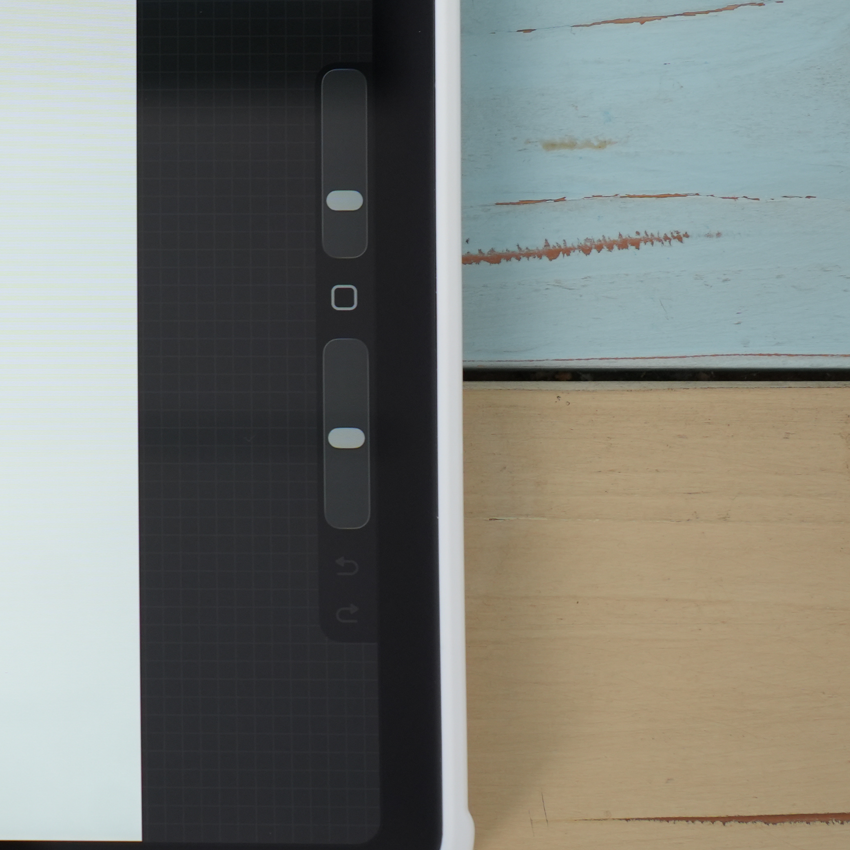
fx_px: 3889
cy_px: 331
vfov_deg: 12.5
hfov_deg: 11.9
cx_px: -422
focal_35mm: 140
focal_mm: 49
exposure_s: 1/50
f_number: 5
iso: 640
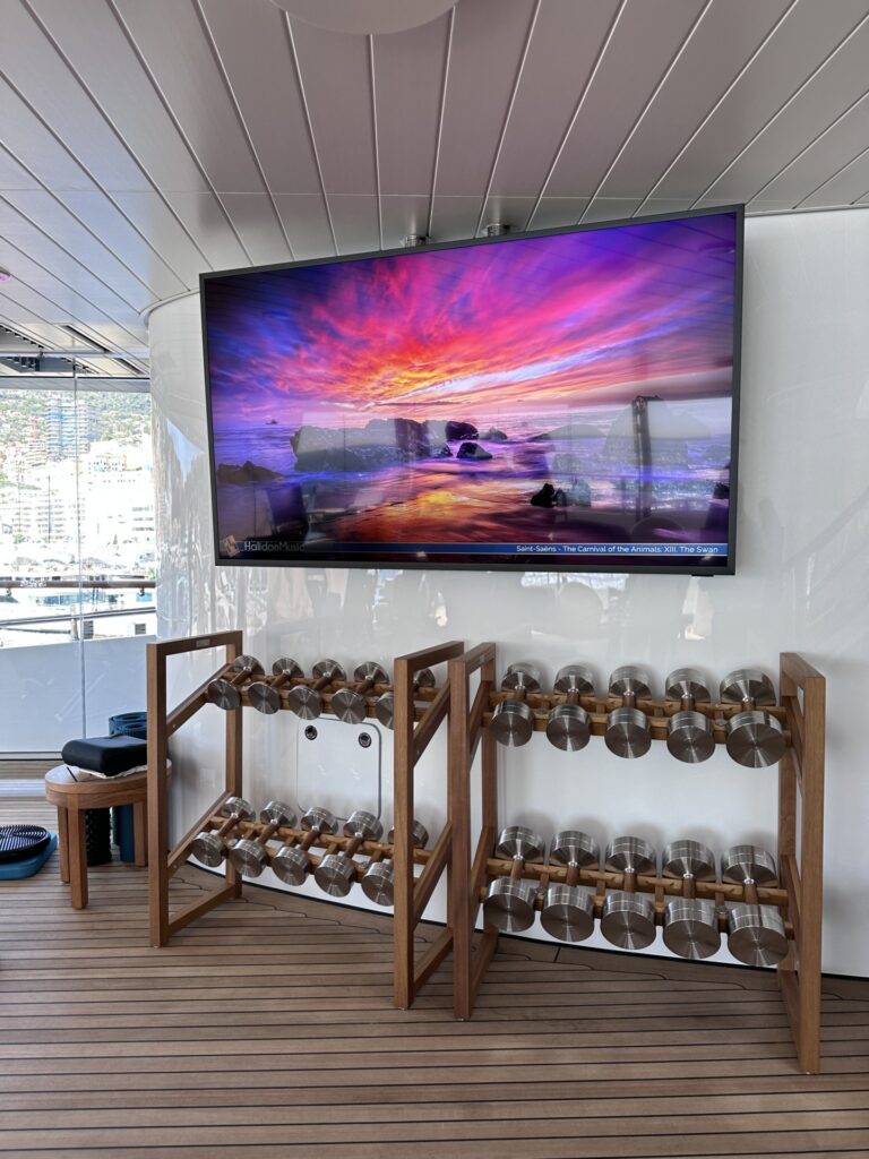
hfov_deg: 56.8
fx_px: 803
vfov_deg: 71.6
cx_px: 434
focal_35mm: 24
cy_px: 580
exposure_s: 1/293
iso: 80
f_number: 1.78
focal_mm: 6.86
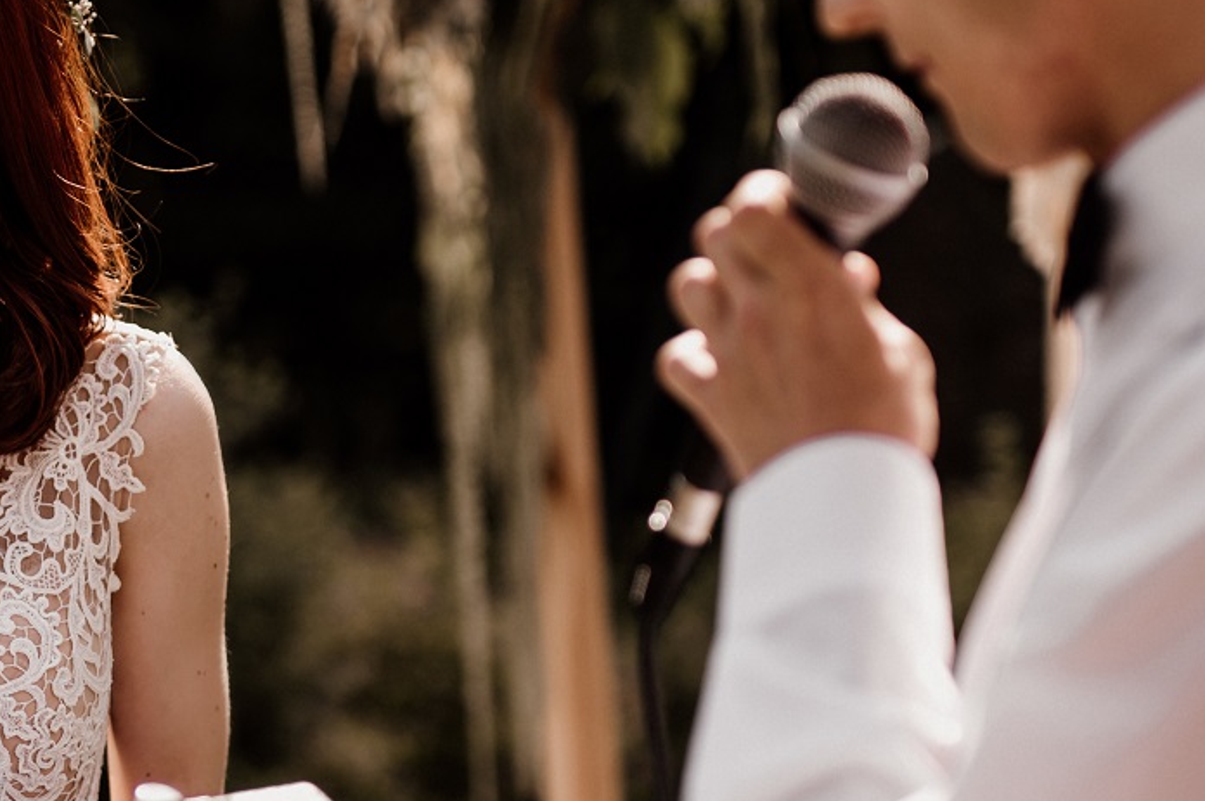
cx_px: 180
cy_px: 527
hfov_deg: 14.8
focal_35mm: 138
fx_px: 4616
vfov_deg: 9.9
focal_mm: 50
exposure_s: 1/1600
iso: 50
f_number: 1.8
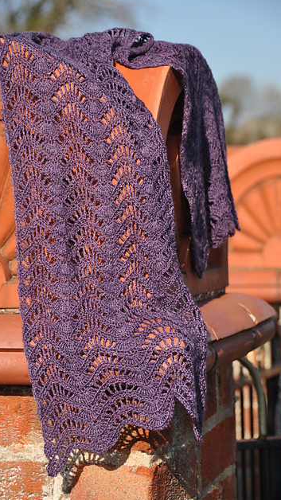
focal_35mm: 112
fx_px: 1484
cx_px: 140
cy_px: 248
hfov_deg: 10.8
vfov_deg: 19.1
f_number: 5
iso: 400
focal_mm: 70
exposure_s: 1/2000
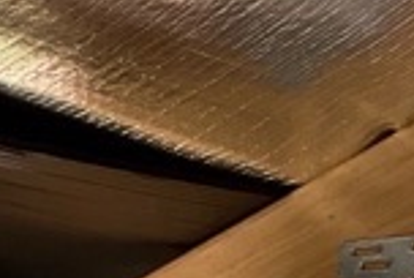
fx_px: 2281
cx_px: -240
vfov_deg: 6.8
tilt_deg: +3.8
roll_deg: -3.5
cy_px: 540
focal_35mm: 198
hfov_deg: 10.0
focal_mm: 3
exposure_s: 1/211
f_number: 1.8
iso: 16
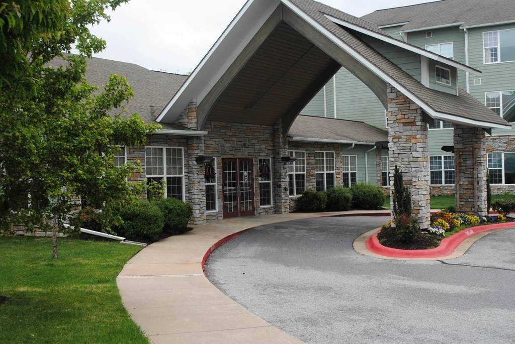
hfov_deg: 43.6
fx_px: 644
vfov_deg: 29.9
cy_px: 172
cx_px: 258
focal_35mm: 45
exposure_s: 1/200
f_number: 8
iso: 100
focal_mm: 30
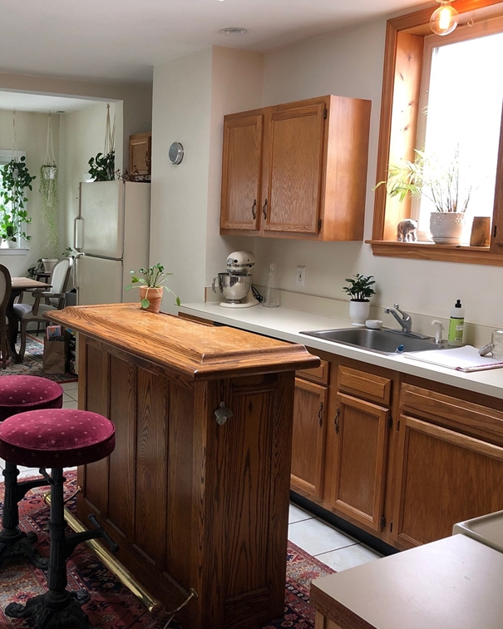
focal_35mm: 37
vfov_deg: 49.1
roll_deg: -0.9
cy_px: 314
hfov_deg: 39.6
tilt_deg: -8.2
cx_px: 164
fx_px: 688
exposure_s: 1/24
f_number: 1.8
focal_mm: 4
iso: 40
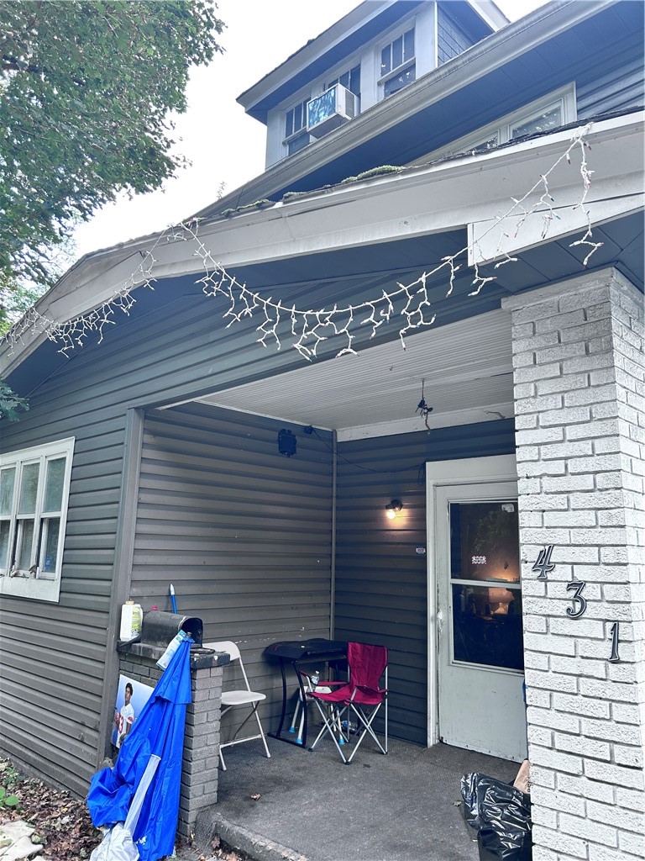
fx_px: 646
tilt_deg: +11.5
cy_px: 430
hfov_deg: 53.1
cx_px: 322
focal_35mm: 26
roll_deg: -1.9
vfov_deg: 67.3
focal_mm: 5.7
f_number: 1.5
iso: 40
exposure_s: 1/230
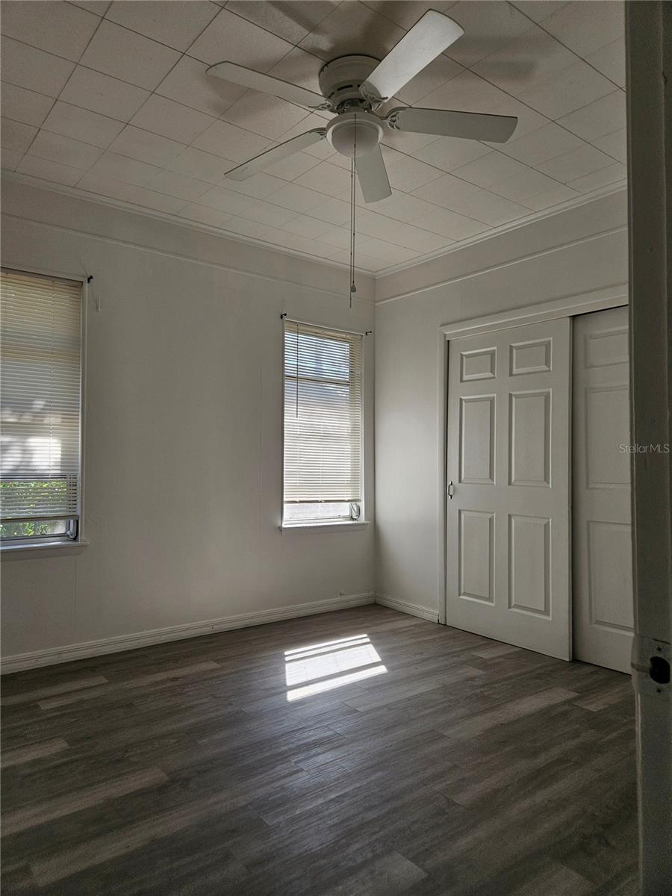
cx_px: 336
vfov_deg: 73.9
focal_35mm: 23
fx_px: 595
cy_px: 448
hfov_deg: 58.9
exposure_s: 1/120
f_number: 1.8
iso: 32
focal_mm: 5.4
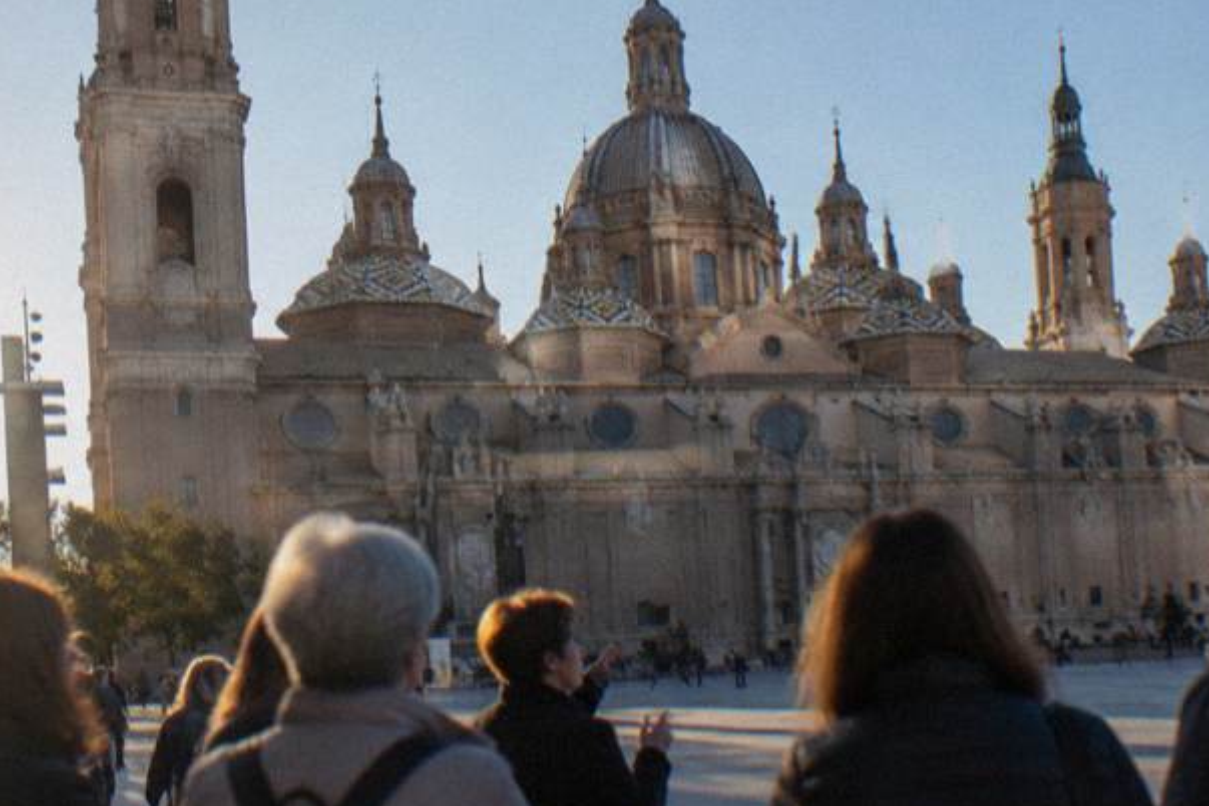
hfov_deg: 34.3
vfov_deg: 23.3
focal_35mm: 58
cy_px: 313
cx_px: 758
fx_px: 1948
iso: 400
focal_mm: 35
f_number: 7.1
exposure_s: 1/500
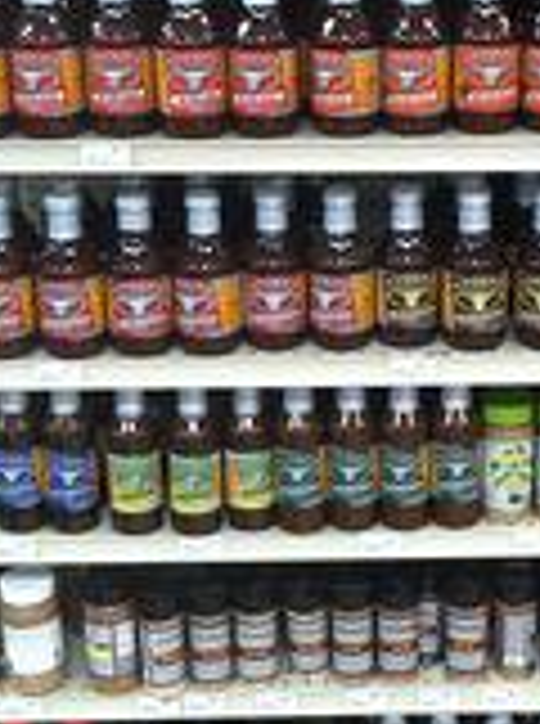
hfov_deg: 19.2
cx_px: 412
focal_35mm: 76
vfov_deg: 25.7
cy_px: 342
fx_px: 1587
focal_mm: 3.85
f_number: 2.8
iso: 125
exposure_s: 1/15
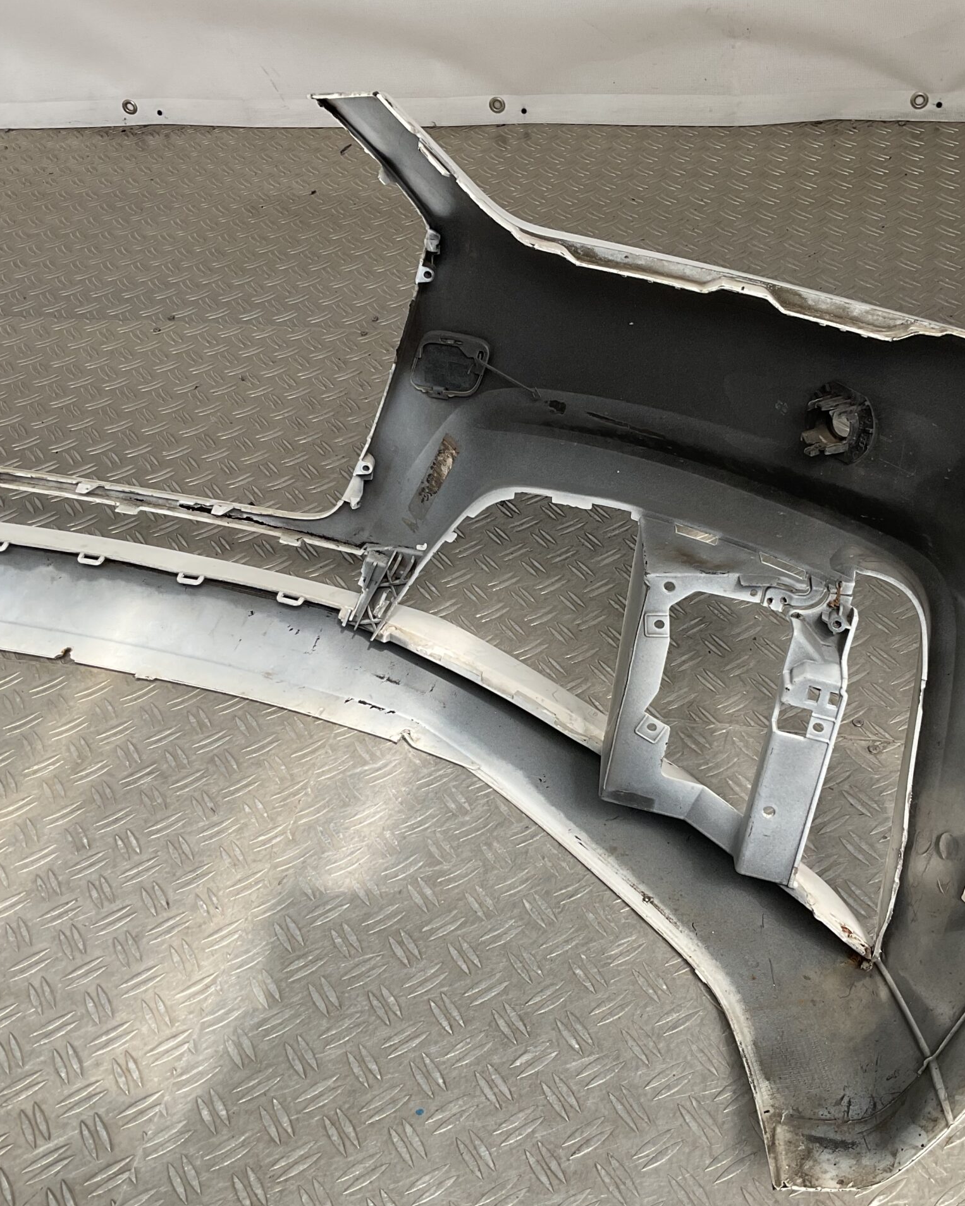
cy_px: 605
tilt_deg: -41.0
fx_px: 1356
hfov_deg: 39.1
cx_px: 541
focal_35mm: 38
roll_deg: +6.0
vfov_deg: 47.9
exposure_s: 1/534
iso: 16
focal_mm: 3
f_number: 1.8
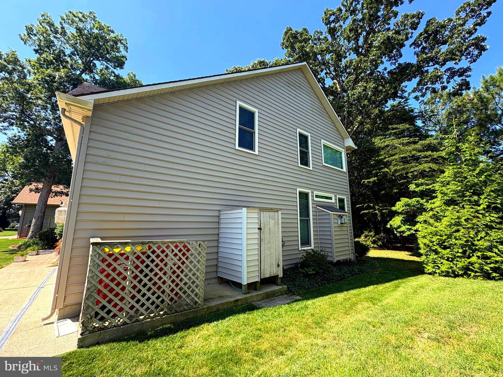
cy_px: 188
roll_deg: +0.7
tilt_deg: +10.7
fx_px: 203
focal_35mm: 14
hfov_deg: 102.1
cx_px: 252
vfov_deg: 85.7
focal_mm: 2.22
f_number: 2.2
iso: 40
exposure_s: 1/416
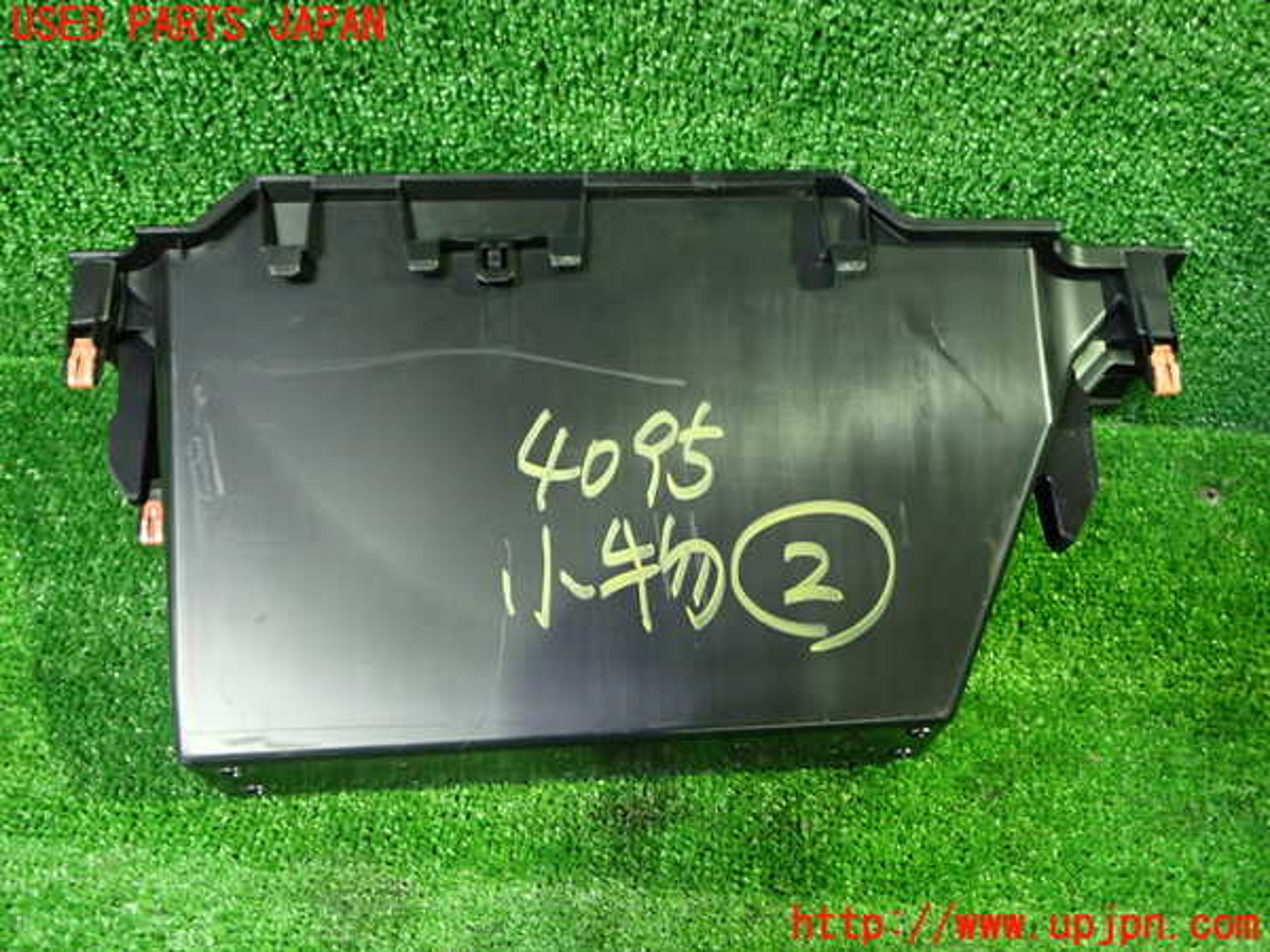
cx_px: 635
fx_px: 1101
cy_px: 476
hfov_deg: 60.0
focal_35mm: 30
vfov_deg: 46.8
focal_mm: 5.4
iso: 800
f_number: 2.3
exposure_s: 1/25
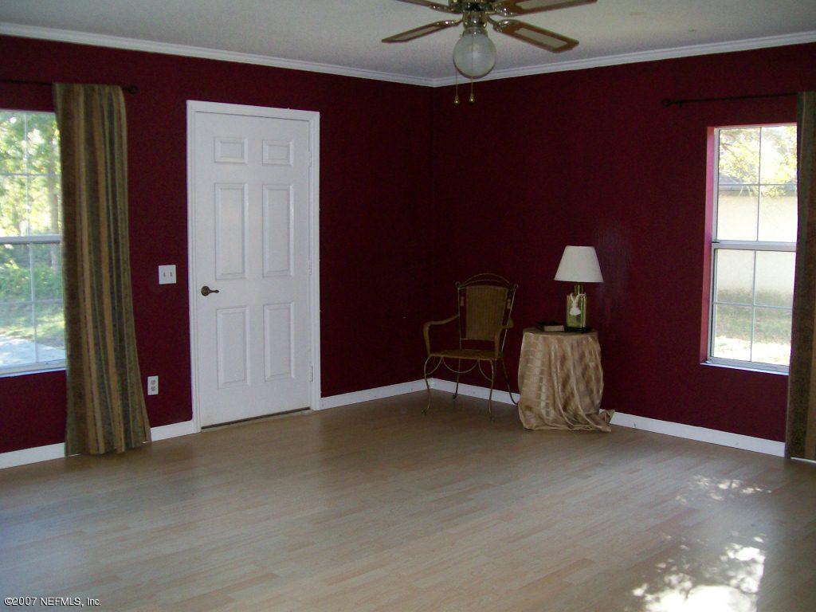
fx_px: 849
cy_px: 306
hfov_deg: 51.4
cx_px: 408
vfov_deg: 39.7
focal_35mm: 36
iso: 140
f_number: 2.7
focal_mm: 6
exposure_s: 1/64
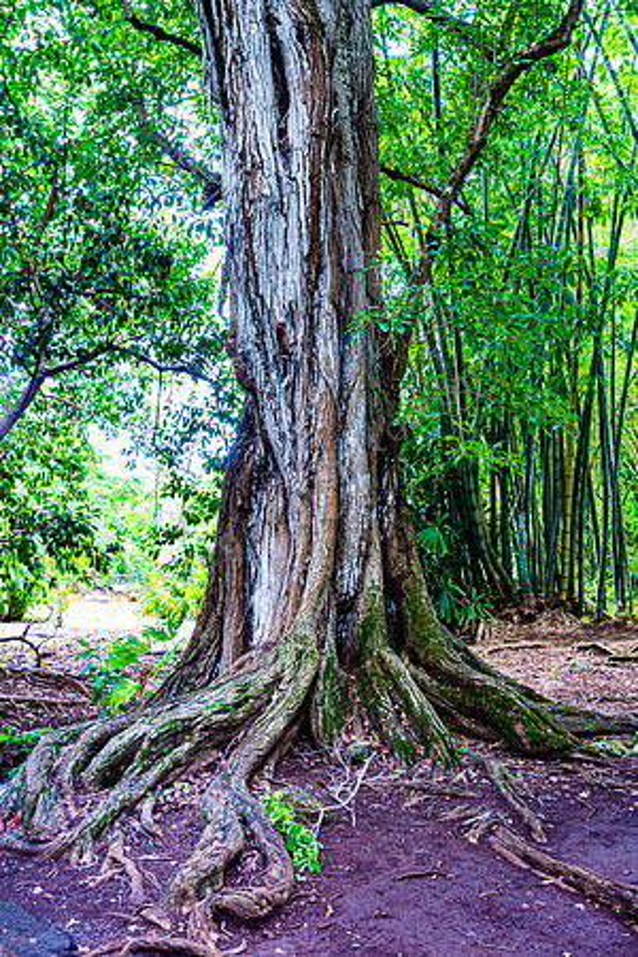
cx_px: 319
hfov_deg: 37.9
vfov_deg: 54.4
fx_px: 930
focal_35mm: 35
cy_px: 478
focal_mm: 35
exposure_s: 1/80
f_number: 4
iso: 320
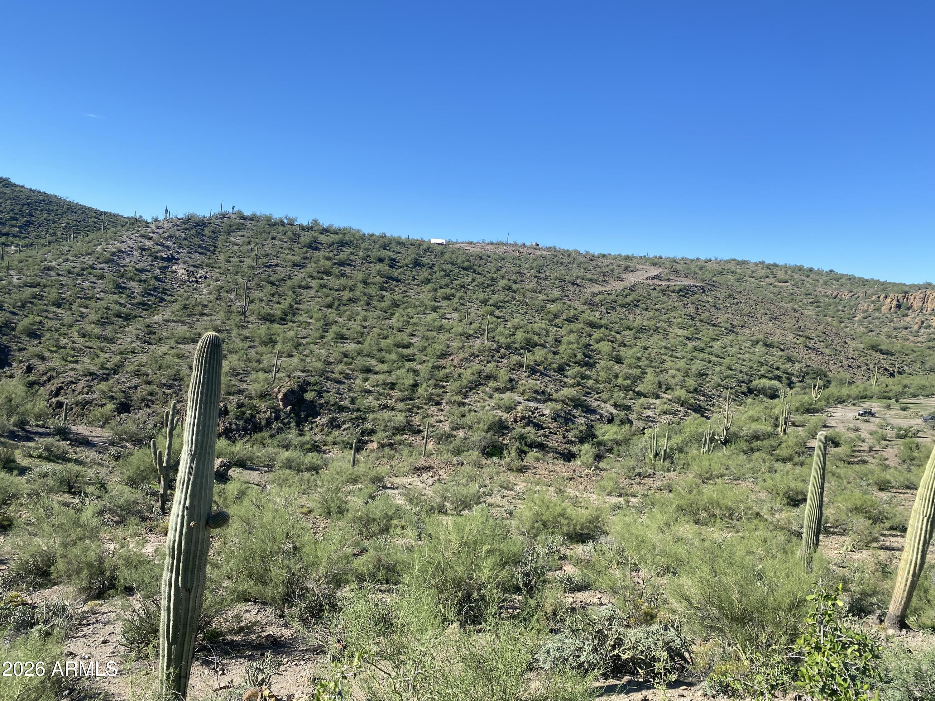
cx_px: 468
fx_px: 702
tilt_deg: -4.8
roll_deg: -4.4
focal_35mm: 26
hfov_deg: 67.3
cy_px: 350
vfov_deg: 53.1
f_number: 1.8
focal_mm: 4.25
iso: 32
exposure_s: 1/2315
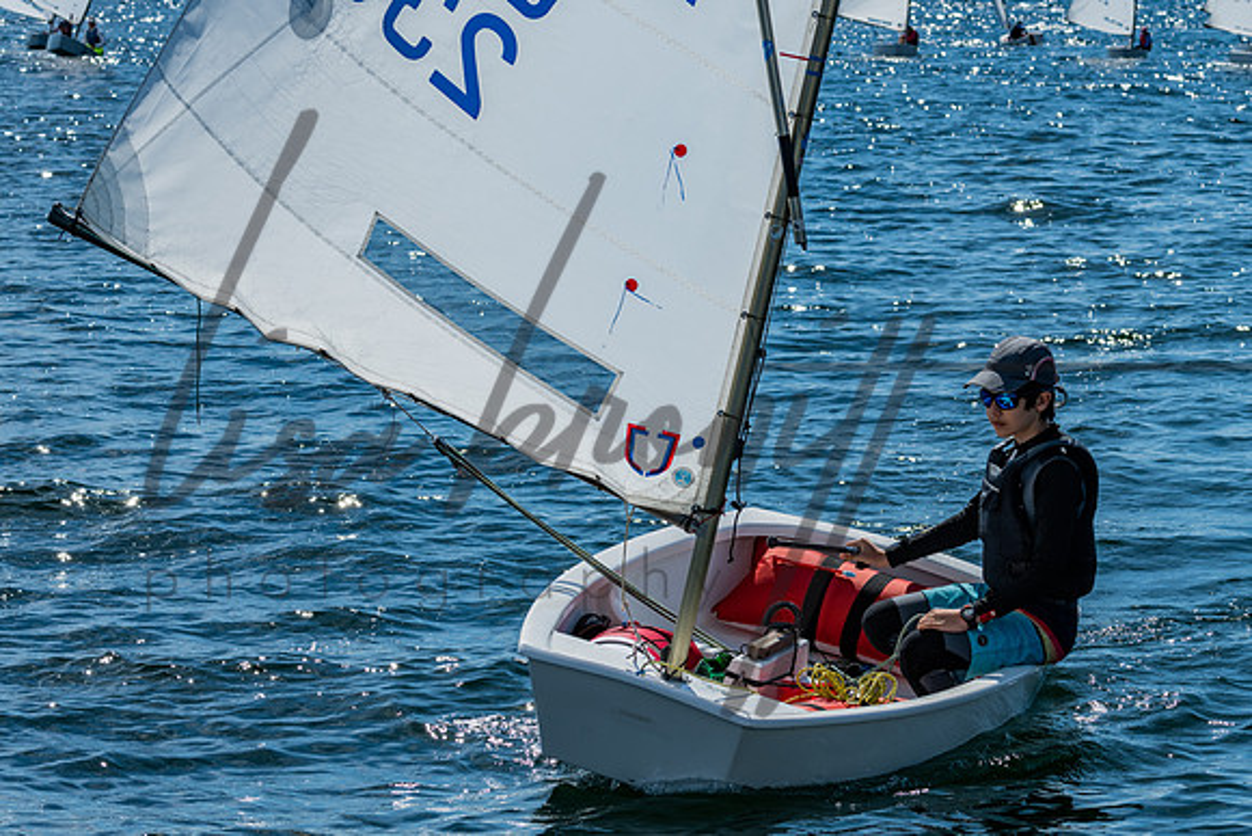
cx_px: 804
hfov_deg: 15.3
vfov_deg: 10.3
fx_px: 4650
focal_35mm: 134
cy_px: 412
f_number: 8
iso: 100
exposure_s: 1/500
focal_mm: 100
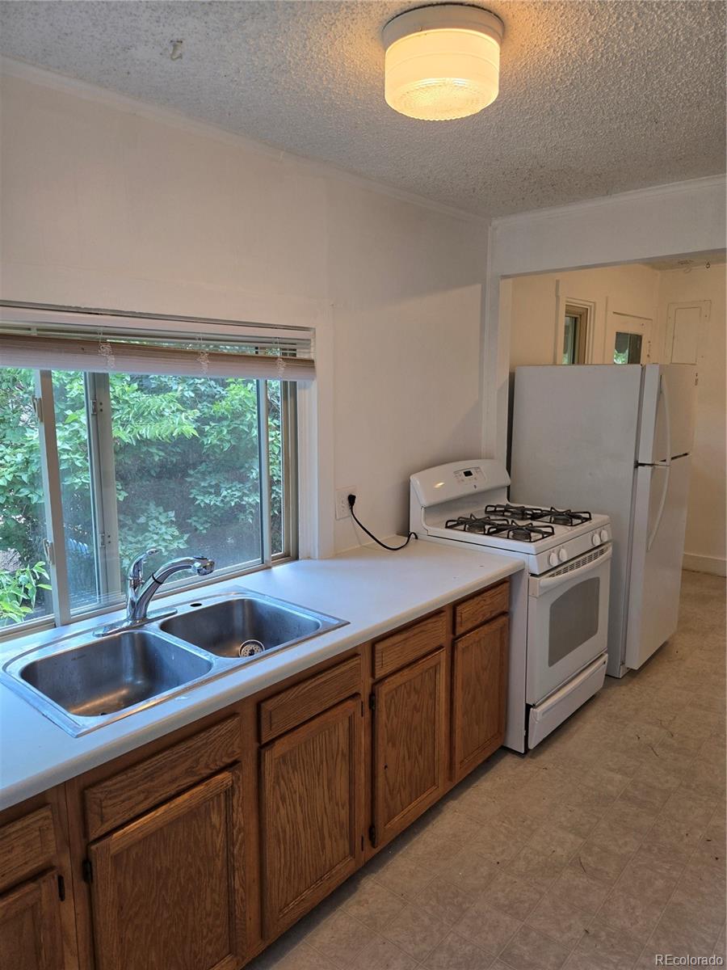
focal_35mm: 23
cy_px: 485
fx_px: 644
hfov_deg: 58.9
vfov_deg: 73.9
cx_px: 364
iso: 80
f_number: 1.8
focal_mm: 5.4
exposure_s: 1/120
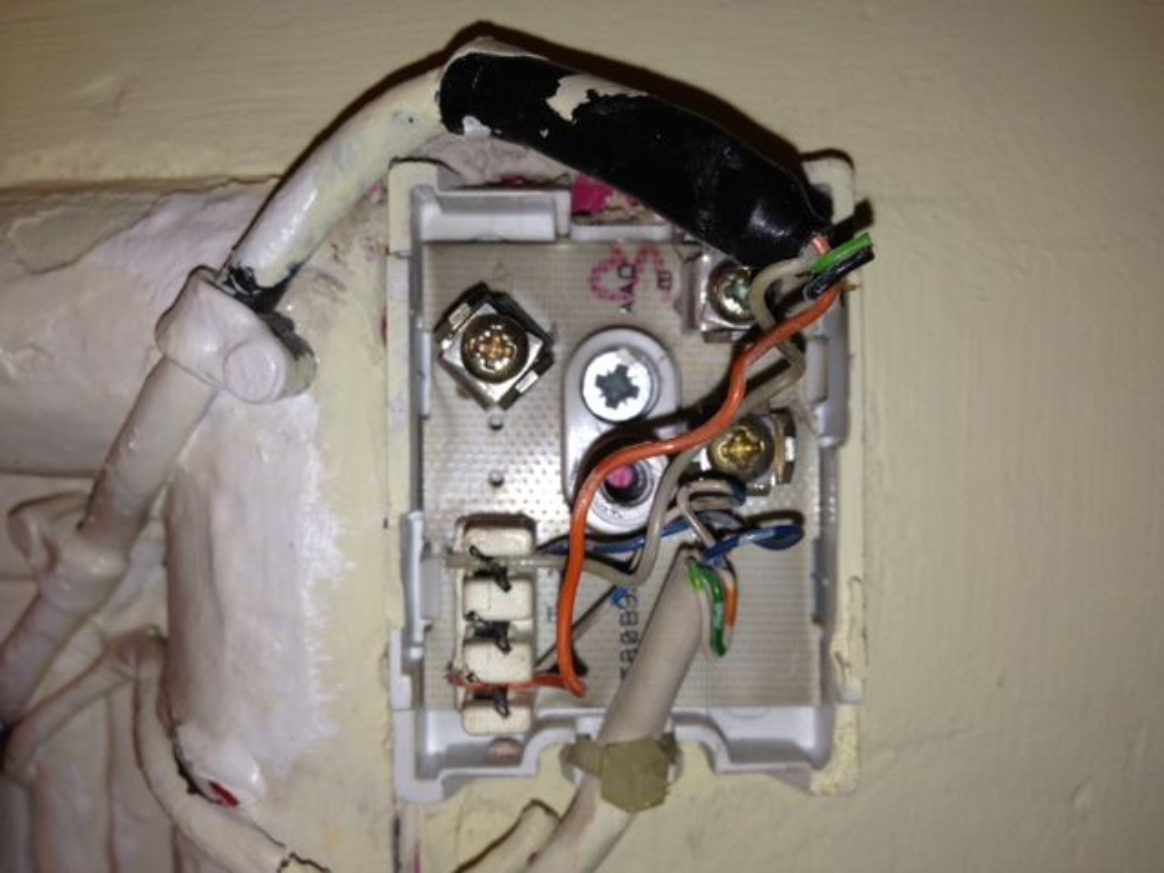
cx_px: 582
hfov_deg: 55.4
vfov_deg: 42.9
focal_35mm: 33
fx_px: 1110
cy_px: 436
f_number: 2.4
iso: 50
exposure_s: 1/580
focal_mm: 4.13
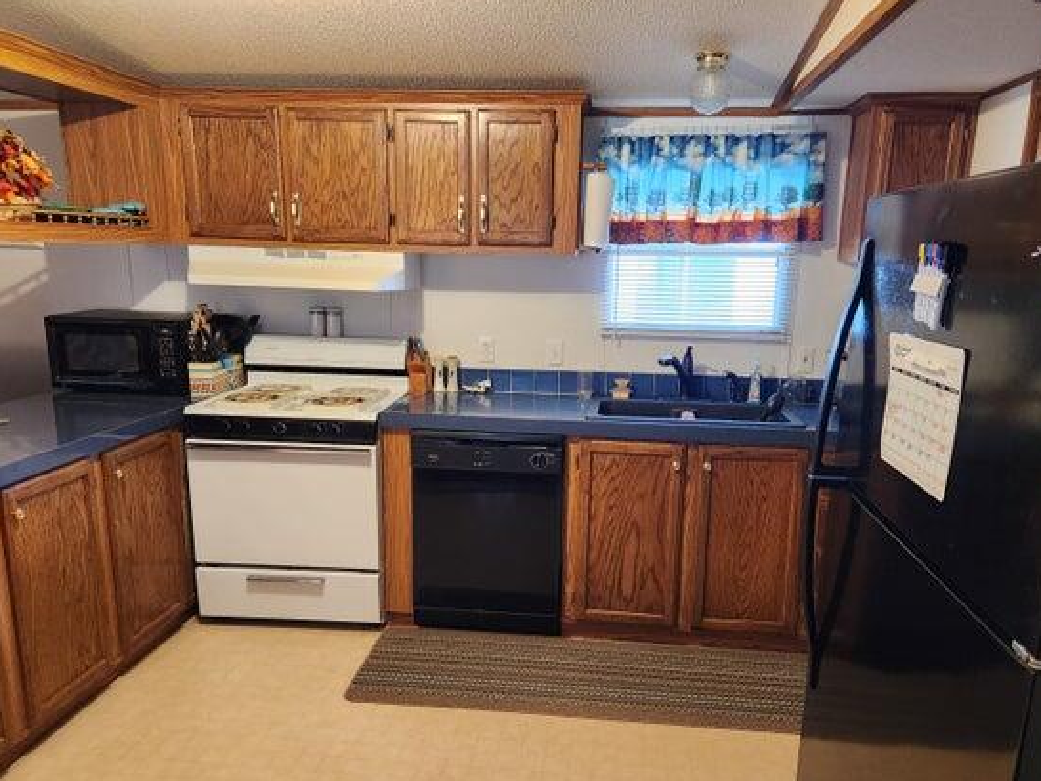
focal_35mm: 27
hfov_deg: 65.3
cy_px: 453
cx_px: 546
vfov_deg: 51.2
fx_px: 812
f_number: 1.8
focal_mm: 5.4
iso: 800
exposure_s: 1/120
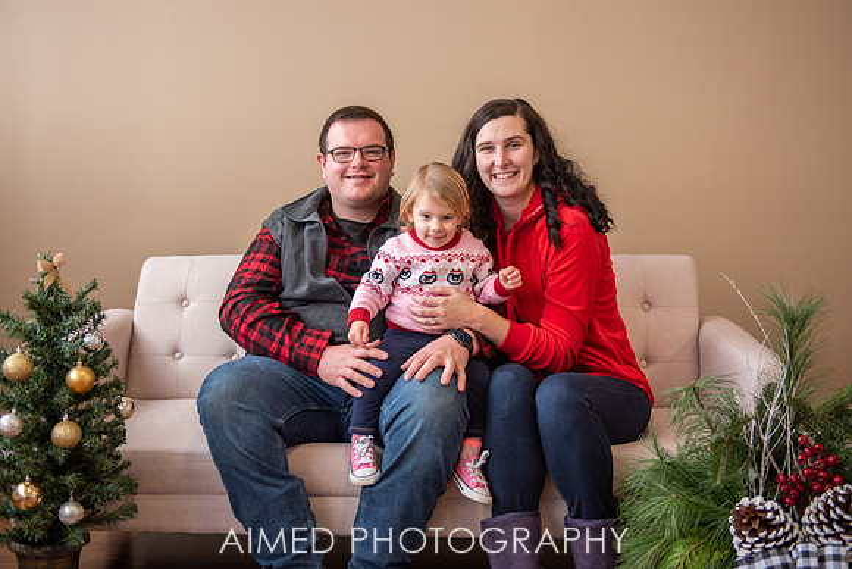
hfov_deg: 40.0
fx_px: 1169
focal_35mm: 49
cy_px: 236
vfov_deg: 27.3
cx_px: 426
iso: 500
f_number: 2.8
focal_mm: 42
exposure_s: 1/200
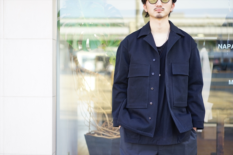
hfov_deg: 36.3
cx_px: 116
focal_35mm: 55
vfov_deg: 24.6
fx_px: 356
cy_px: 78
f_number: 2
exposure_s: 1/160
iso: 100
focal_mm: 55
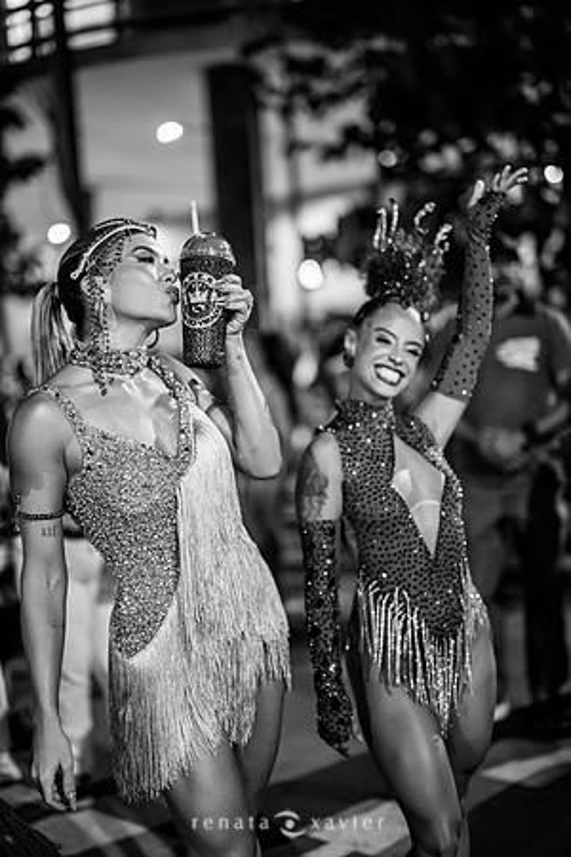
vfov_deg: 39.6
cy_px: 428
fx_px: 1189
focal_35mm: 50
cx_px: 286
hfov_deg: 27.0
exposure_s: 1/320
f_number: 1.2
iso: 2000
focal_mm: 50
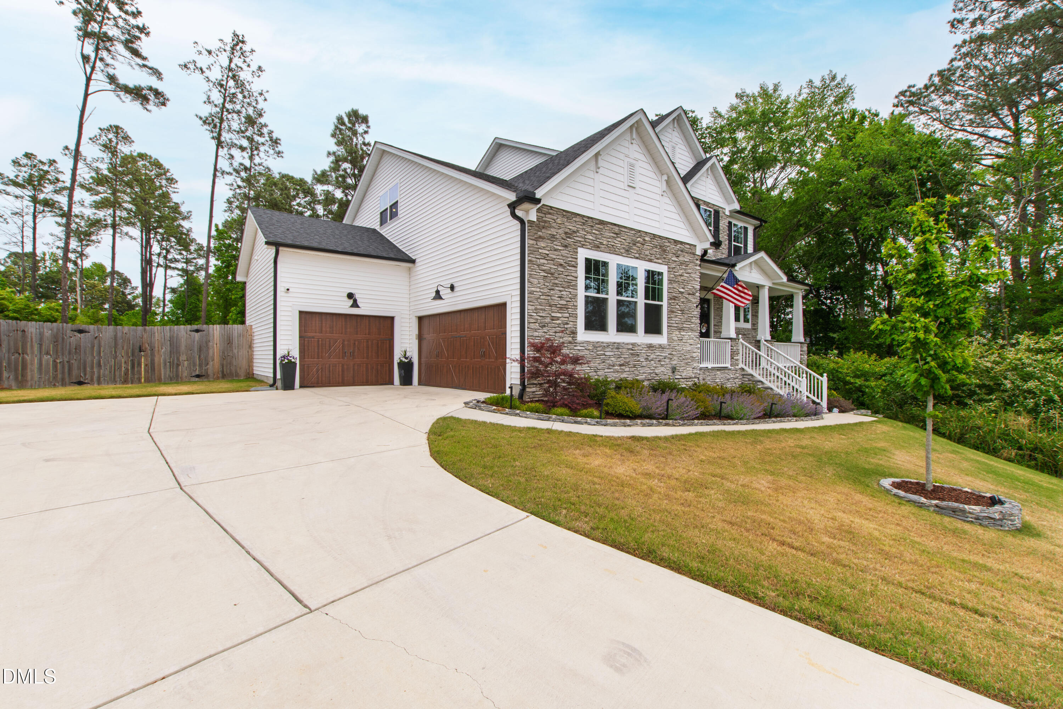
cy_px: 354
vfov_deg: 77.3
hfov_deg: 100.4
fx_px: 443
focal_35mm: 15
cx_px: 532
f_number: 8
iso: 100
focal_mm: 10
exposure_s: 1/100
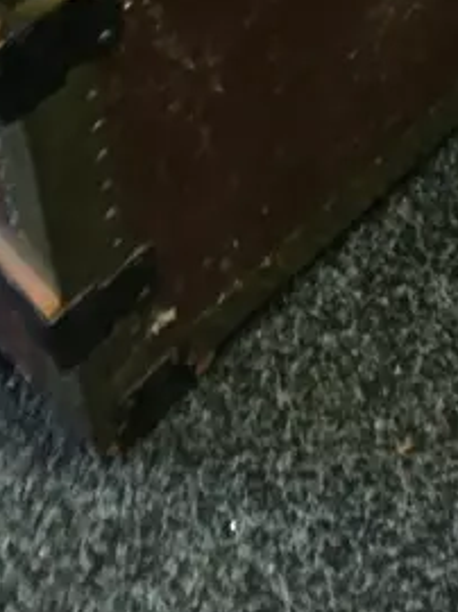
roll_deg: +0.0
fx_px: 1944
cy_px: -478
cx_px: 361
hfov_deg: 13.4
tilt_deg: -43.4
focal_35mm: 110
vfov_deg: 15.5
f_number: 2.2
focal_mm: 4.15
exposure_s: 1/17
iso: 100
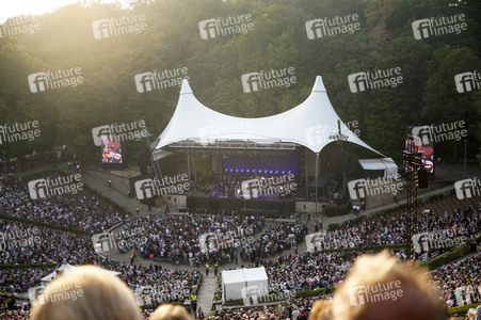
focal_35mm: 42
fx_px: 561
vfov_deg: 31.8
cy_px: 160
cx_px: 240
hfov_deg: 46.4
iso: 640
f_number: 3.5
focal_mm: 42
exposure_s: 1/1000
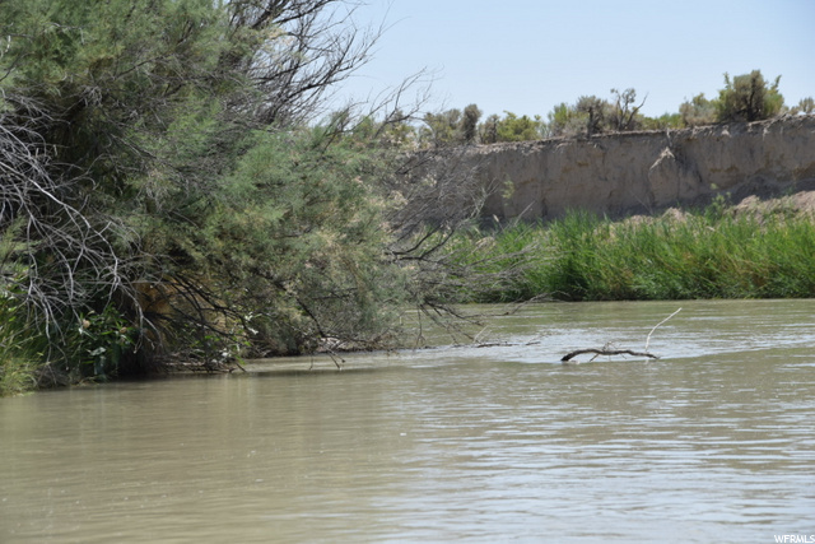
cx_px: 408
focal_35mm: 135
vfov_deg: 10.2
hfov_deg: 15.2
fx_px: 3057
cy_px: 272
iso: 200
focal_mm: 90
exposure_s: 1/800
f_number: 7.1
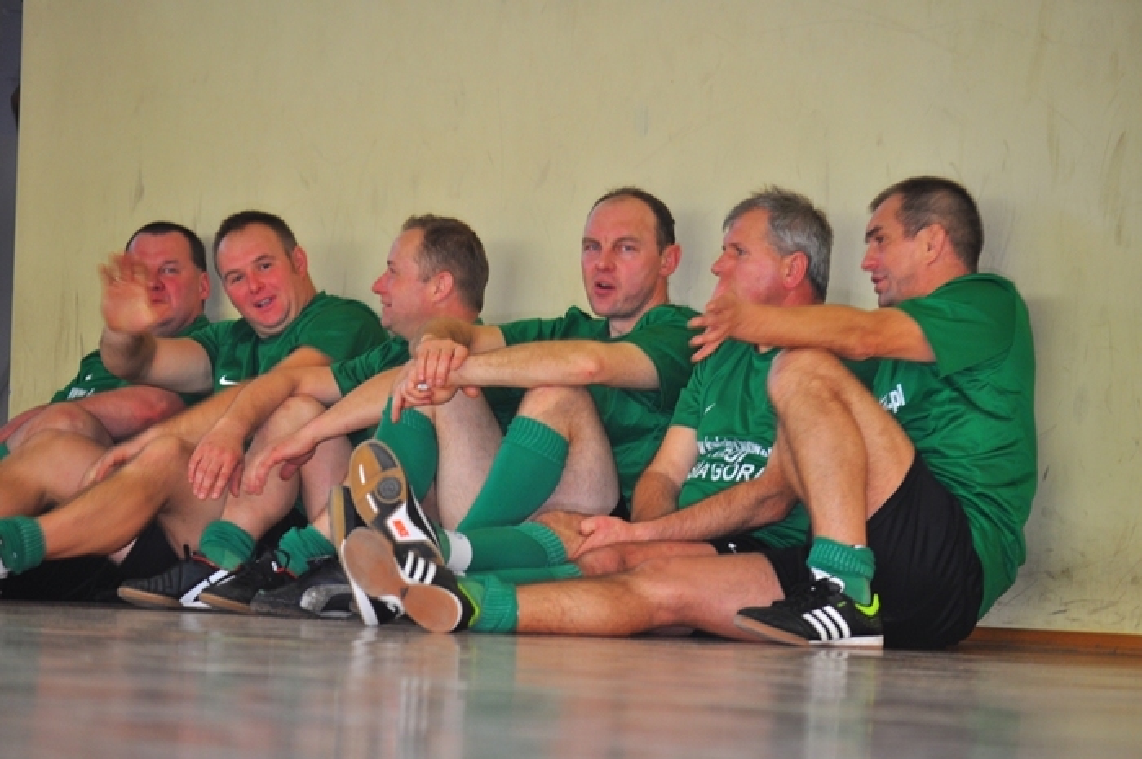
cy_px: 380
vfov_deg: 7.9
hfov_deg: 11.8
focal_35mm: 174
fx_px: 5513
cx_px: 571
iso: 250
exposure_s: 1/60
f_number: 4.8
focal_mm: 116
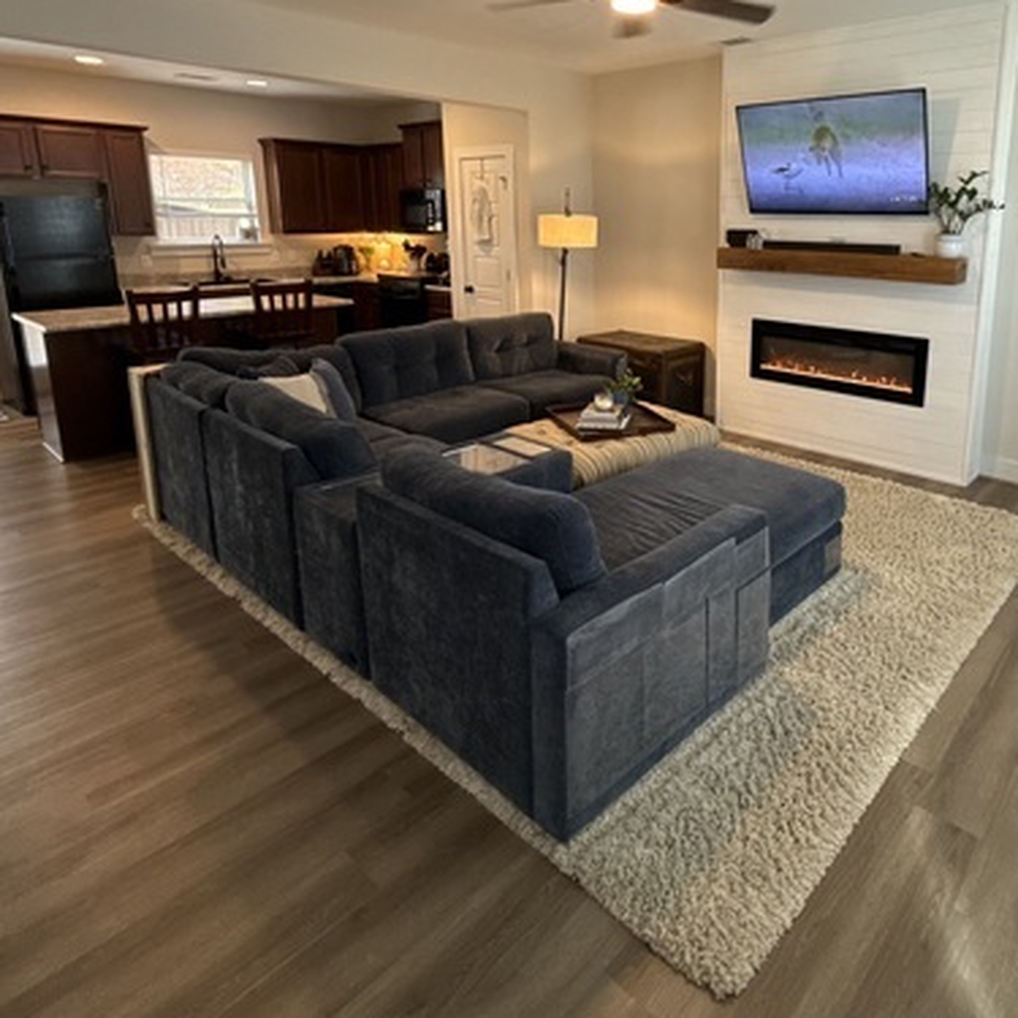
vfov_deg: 68.1
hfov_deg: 68.0
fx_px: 732
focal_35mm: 22
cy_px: 358
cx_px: 666
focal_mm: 2.22
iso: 320
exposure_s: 1/60
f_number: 2.2
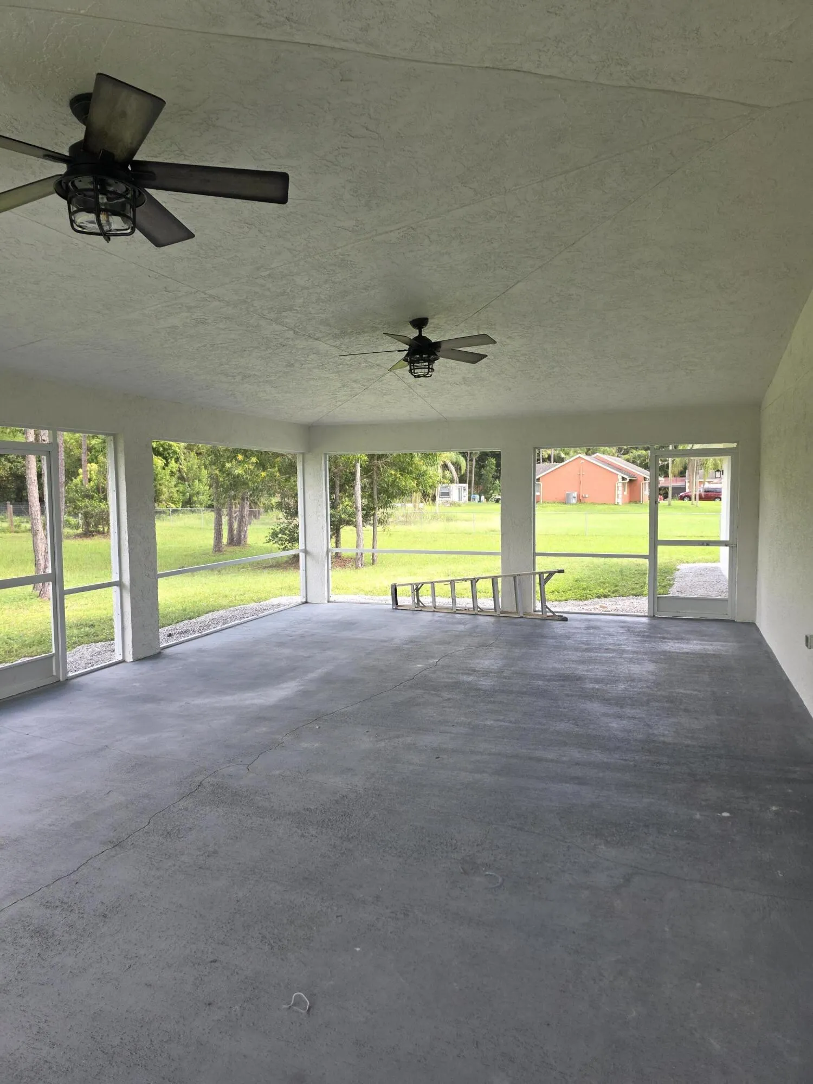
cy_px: 542
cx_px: 406
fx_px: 720
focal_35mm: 23
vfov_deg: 73.9
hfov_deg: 58.9
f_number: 1.7
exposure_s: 1/180
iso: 50
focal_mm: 6.3
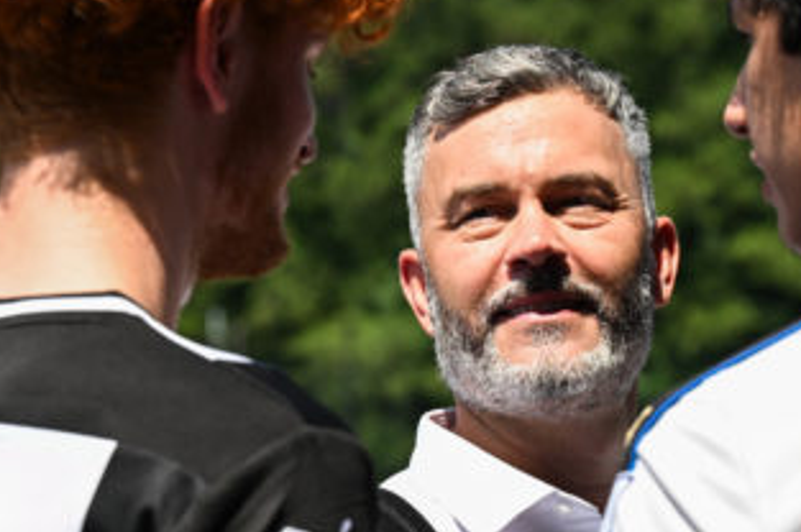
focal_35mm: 168
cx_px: 509
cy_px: 376
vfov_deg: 8.1
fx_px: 3734
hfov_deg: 12.2
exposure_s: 1/3200
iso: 500
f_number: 4.5
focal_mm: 70
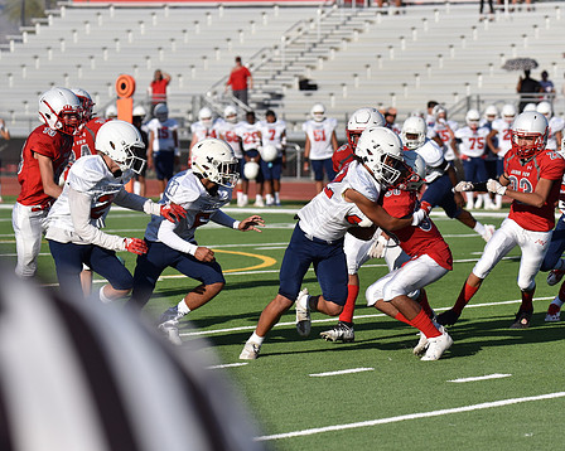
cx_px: 346
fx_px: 3861
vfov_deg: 6.7
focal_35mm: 231
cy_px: 224
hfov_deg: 8.4
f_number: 5.6
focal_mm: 190
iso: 450
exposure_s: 1/4000
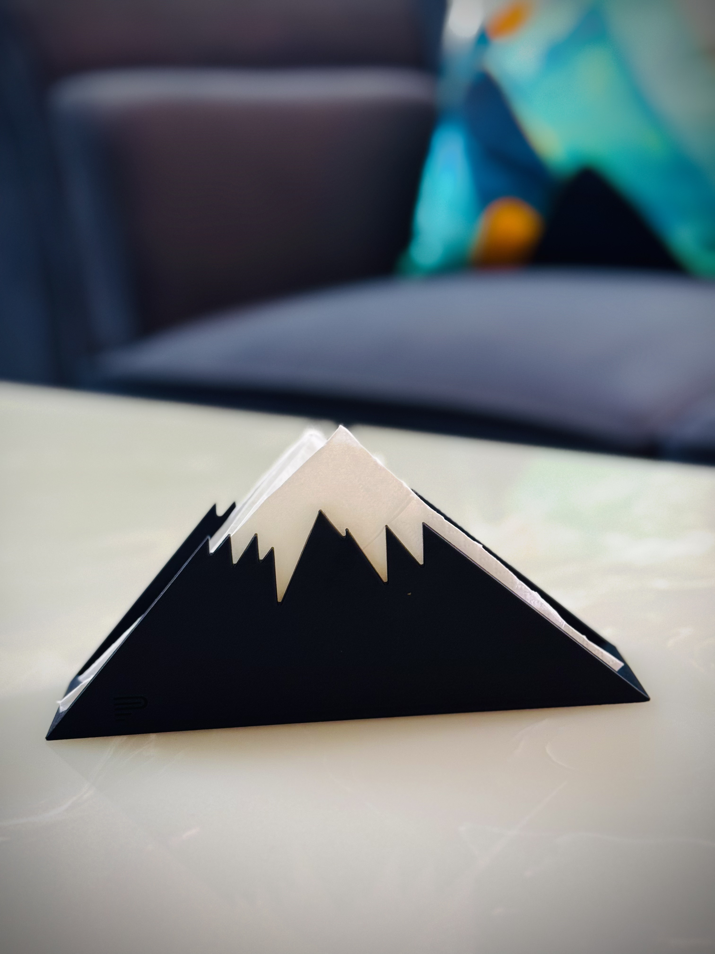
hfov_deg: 30.3
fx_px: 1322
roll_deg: +2.6
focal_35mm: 48
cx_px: 358
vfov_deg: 39.7
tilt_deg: -13.2
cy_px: 477
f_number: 1.78
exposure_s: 1/50
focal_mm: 6.76
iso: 250
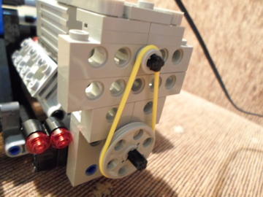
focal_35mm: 25
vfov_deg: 54.9
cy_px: 98
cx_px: 132
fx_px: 190
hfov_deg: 69.4
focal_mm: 4.5
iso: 400
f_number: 2.5
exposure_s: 1/6
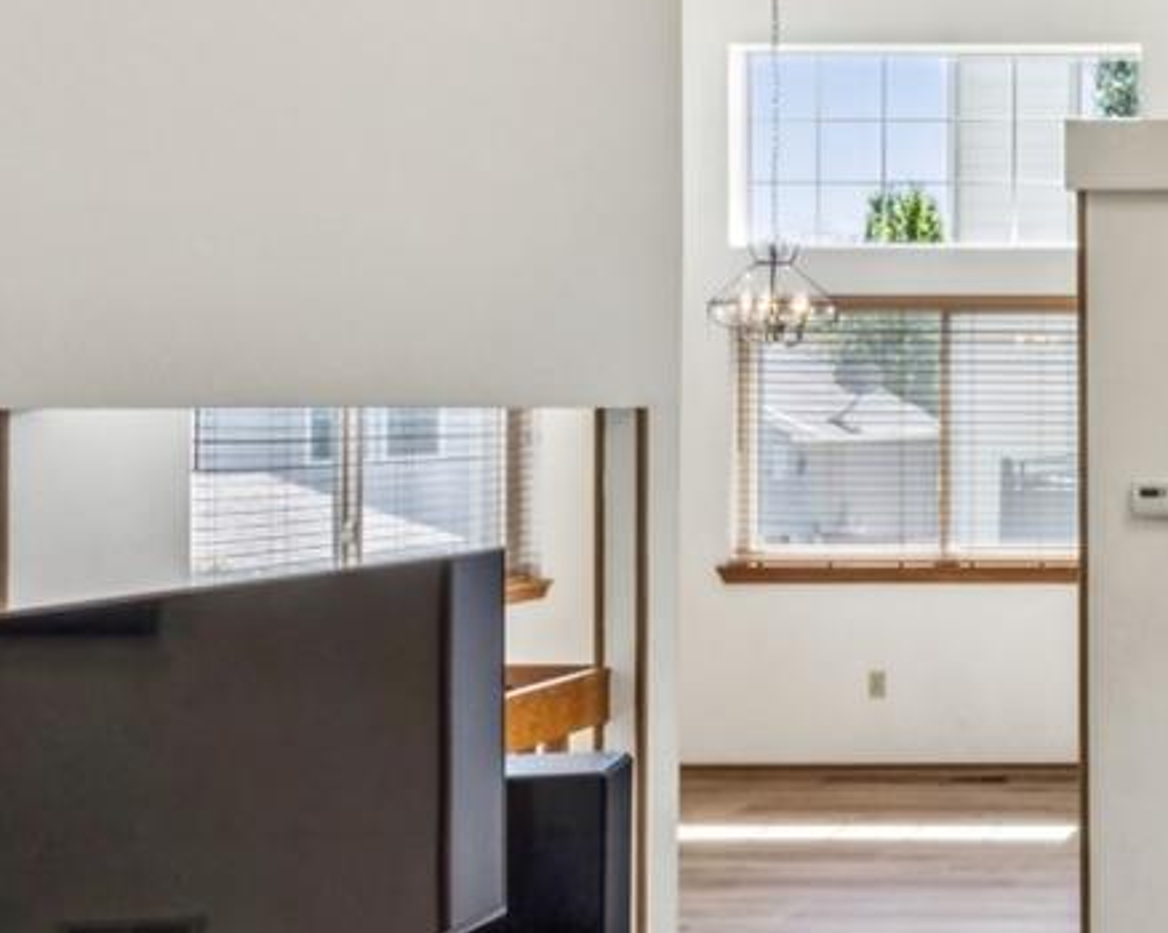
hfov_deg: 30.3
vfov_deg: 31.4
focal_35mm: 48
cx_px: 1536
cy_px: 397
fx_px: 1659
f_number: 22
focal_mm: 14
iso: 125
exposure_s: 1/3.33
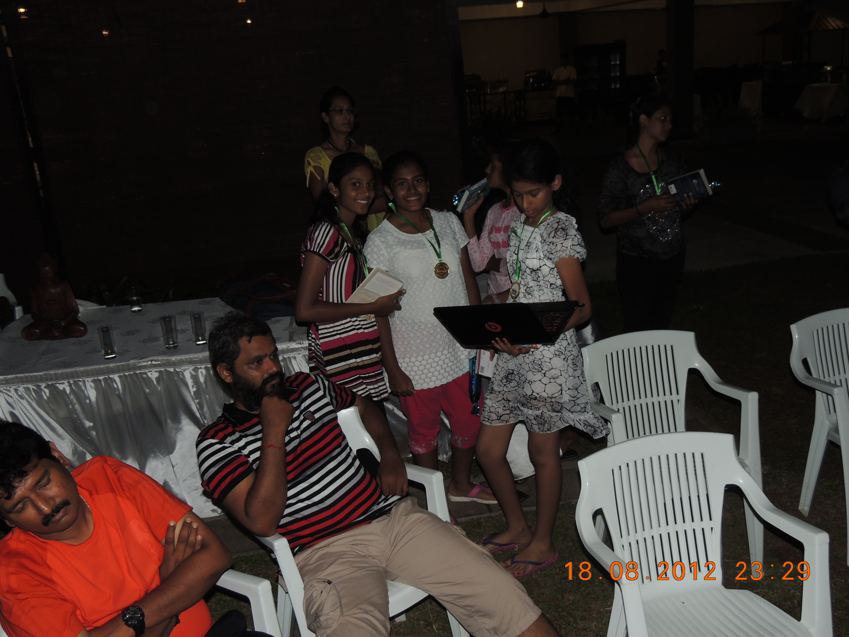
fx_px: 858
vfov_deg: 40.7
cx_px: 424
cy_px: 318
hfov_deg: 52.6
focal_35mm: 35
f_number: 3.3
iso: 200
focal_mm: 6.2
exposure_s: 1/30
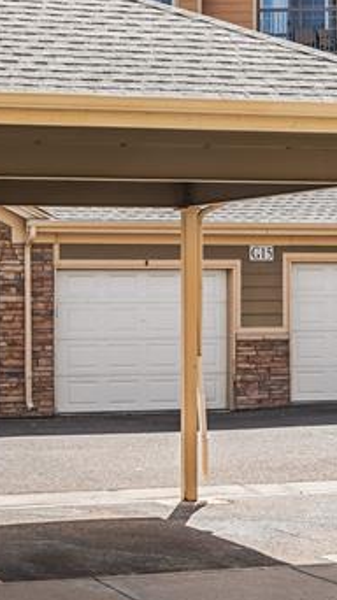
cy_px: 256
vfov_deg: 21.4
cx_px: 61
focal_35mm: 100
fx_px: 1591
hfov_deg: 12.0
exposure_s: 1/125
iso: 160
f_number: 8
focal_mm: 34.5
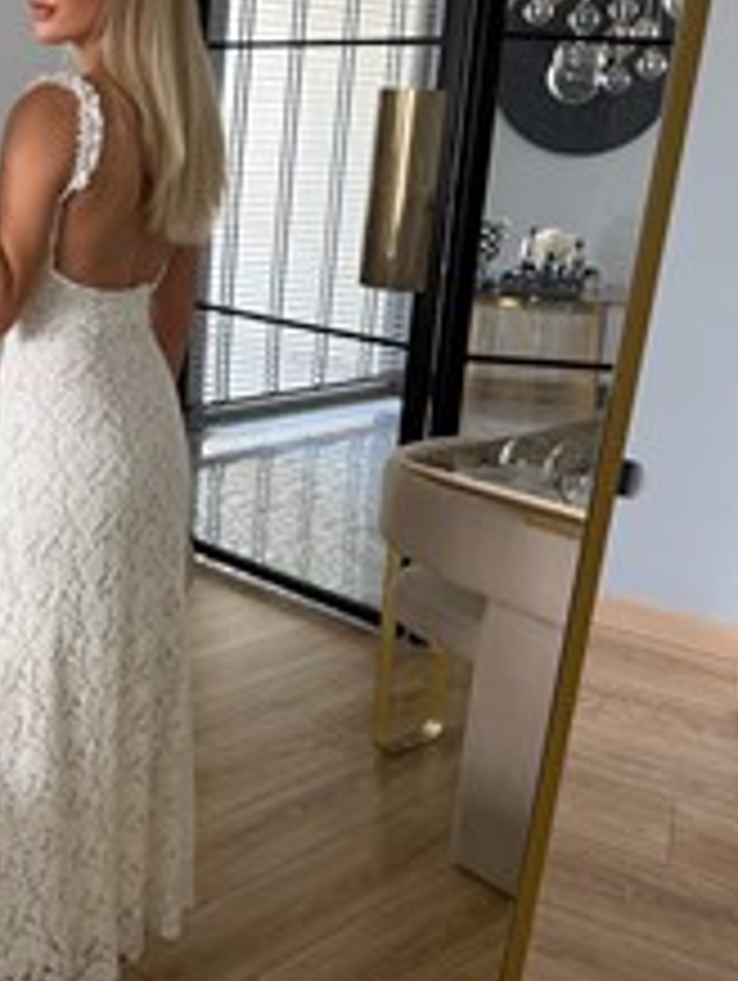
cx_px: 112
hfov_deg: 31.8
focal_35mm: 44
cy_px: 432
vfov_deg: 42.8
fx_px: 1248
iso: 200
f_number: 1.78
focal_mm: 6.76
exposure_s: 1/85
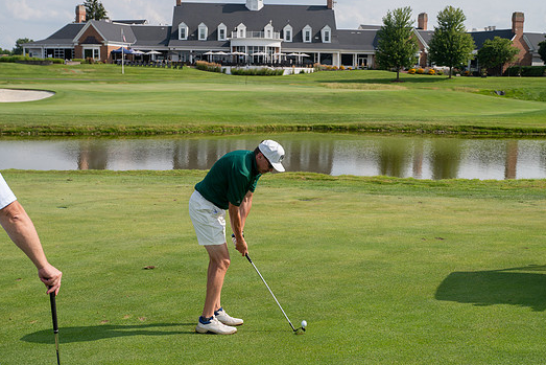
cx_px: 283
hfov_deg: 39.6
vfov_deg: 27.0
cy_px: 178
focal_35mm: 50
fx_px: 758
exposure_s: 1/1000
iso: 250
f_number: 6.3
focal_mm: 45
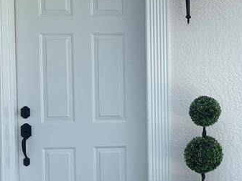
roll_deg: +0.6
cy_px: 83
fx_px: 552
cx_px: 283
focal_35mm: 79
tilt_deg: -3.5
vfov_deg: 18.7
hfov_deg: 22.9
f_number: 1.6
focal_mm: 5.96
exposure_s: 1/973
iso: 50
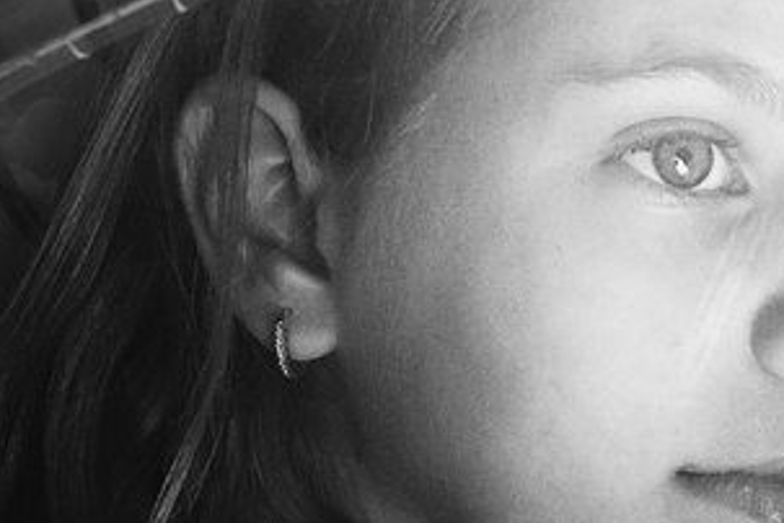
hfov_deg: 10.4
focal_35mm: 196
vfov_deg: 7.0
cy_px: 536
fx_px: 4268
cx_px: 862
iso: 800
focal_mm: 33
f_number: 5
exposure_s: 1/500
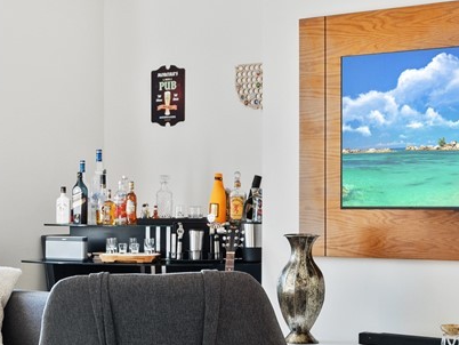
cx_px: 186
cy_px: 226
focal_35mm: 77
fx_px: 1022
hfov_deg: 25.3
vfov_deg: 19.1
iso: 220
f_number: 8
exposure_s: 1/20
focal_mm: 19
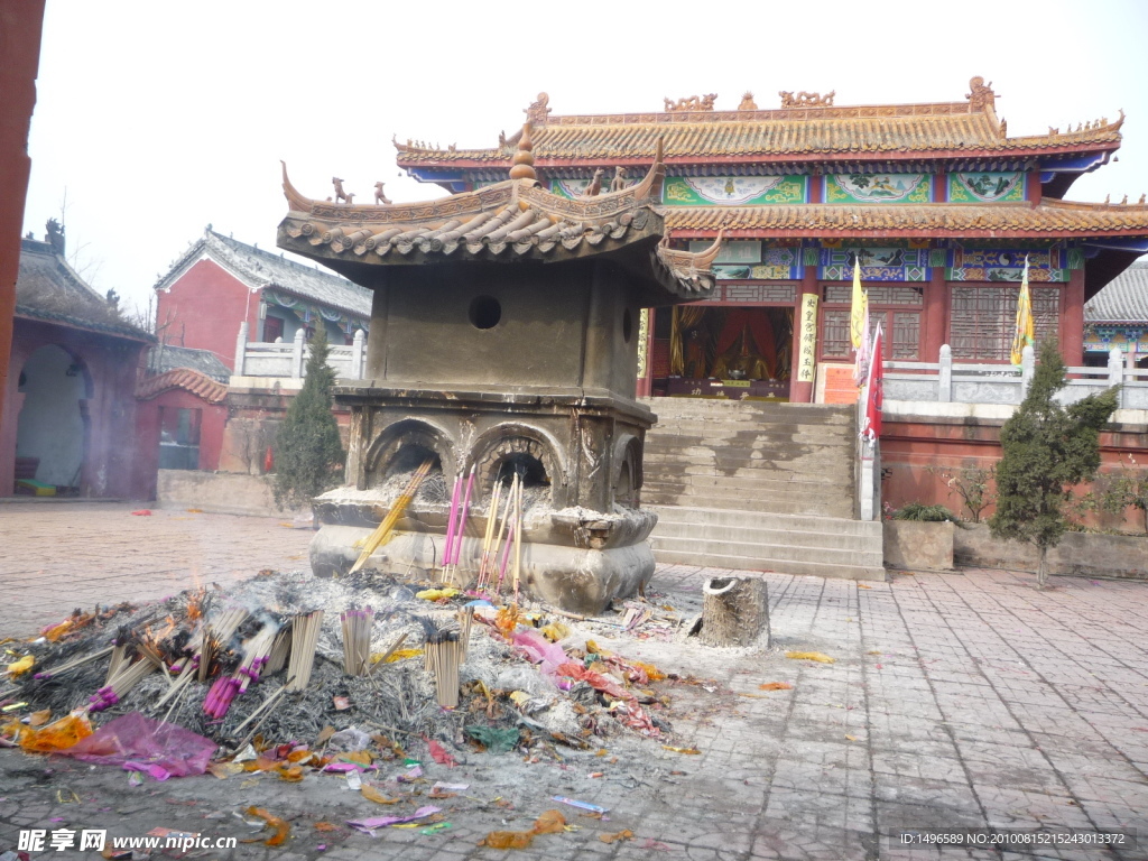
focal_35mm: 30
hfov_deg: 60.0
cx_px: 574
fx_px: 995
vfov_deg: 46.8
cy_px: 430
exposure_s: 1/200
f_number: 4
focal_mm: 5.2
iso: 100
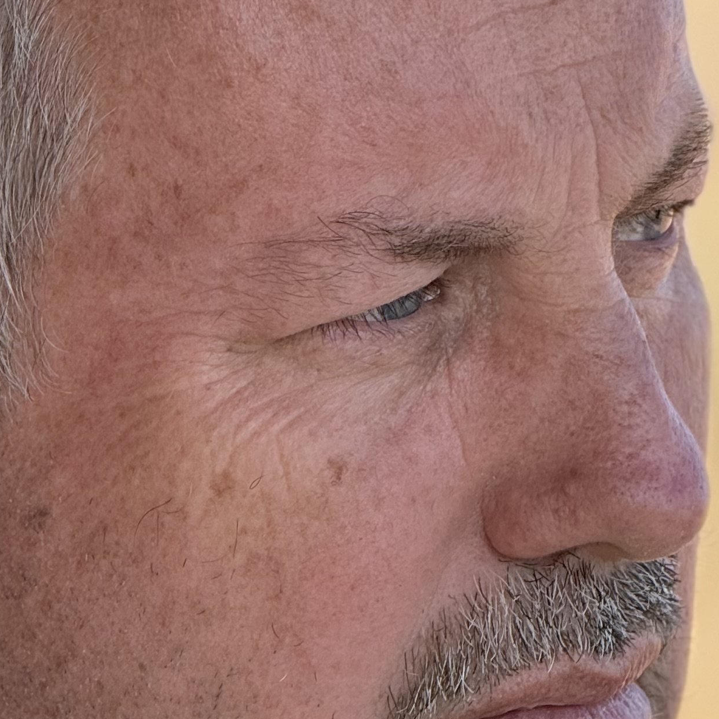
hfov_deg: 5.1
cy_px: 517
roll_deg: -2.2
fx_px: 8131
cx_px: 120
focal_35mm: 346
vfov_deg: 5.1
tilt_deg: -4.7
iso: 64
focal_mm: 15.66
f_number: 2.8
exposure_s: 1/518
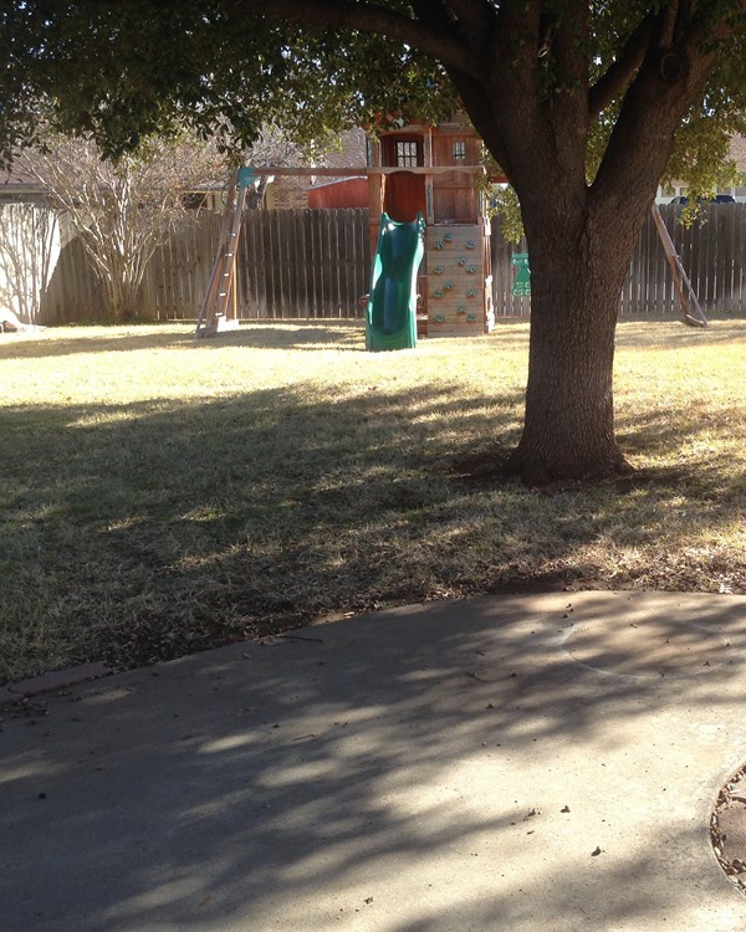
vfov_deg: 42.0
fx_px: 1214
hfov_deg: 33.7
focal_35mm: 44
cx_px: 521
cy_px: 466
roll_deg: +0.1
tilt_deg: -11.2
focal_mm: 4.12
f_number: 2.4
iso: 50
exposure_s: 1/304
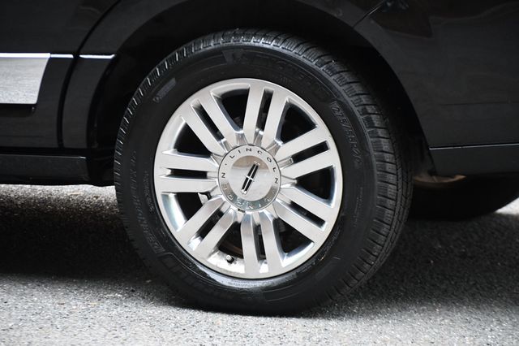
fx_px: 2507
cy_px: 173
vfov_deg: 7.9
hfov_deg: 11.8
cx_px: 260
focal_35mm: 174
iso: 3200
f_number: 4.8
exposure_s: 1/125
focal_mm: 116
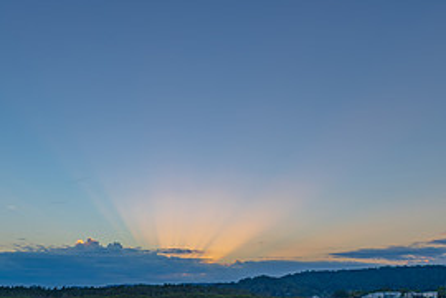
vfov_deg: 25.1
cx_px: 147
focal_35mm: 52
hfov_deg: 37.8
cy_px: 272
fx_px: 644
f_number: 8
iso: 40
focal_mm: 24
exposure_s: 1/2
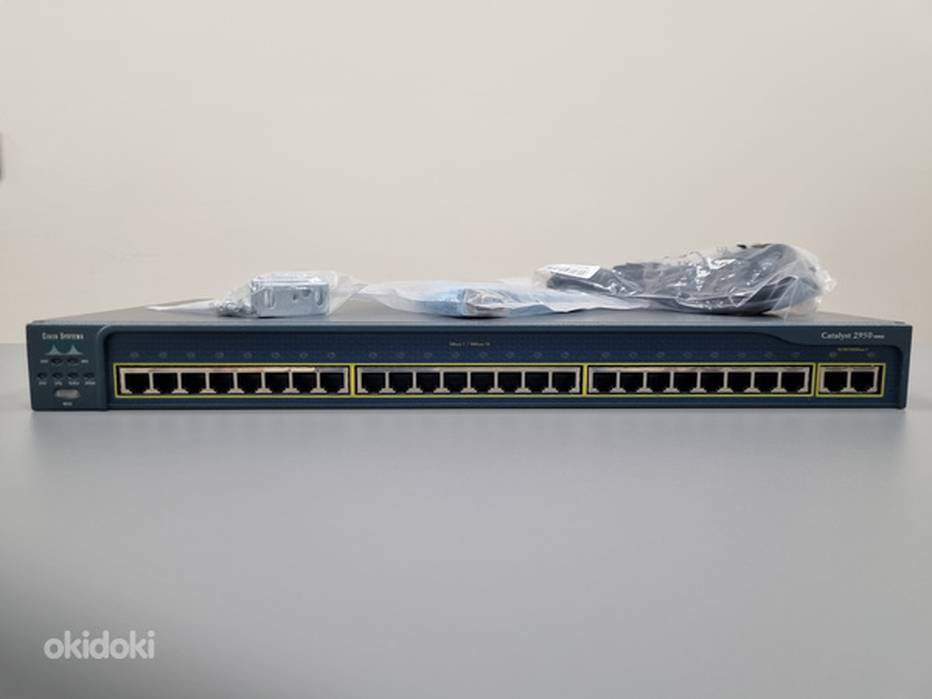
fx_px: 700
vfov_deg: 53.1
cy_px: 350
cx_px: 466
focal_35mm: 26
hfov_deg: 67.3
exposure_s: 1/100
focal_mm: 5.4
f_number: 1.8
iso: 100
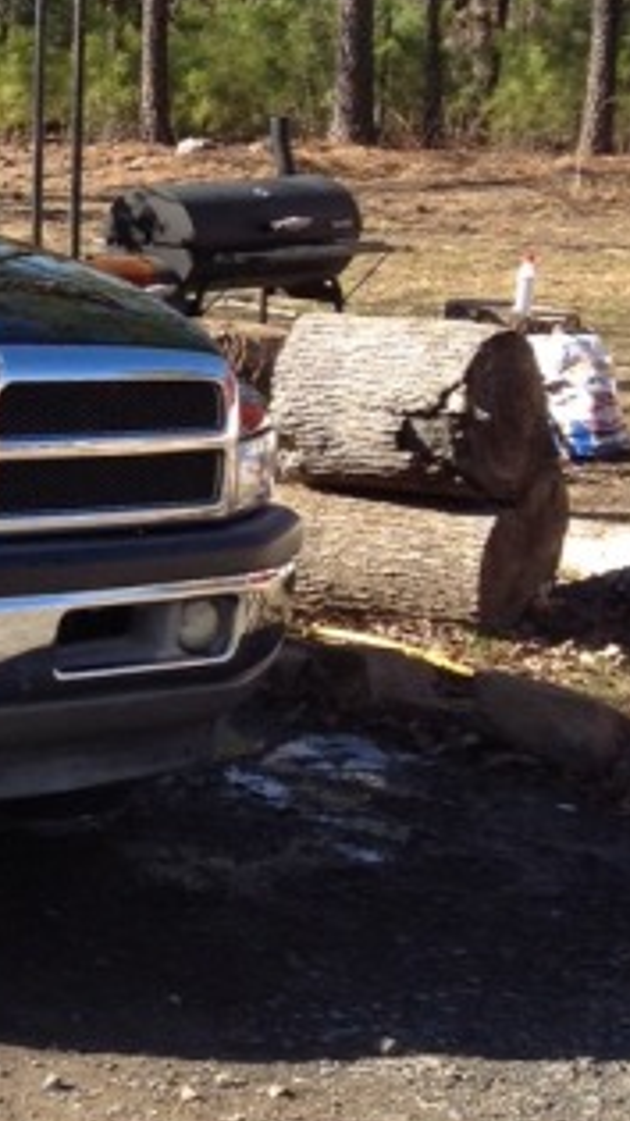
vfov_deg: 17.3
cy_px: 377
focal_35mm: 124
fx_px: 3686
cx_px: -473
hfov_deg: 9.3
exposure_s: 1/736
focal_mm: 4.3
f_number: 2.4
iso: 64
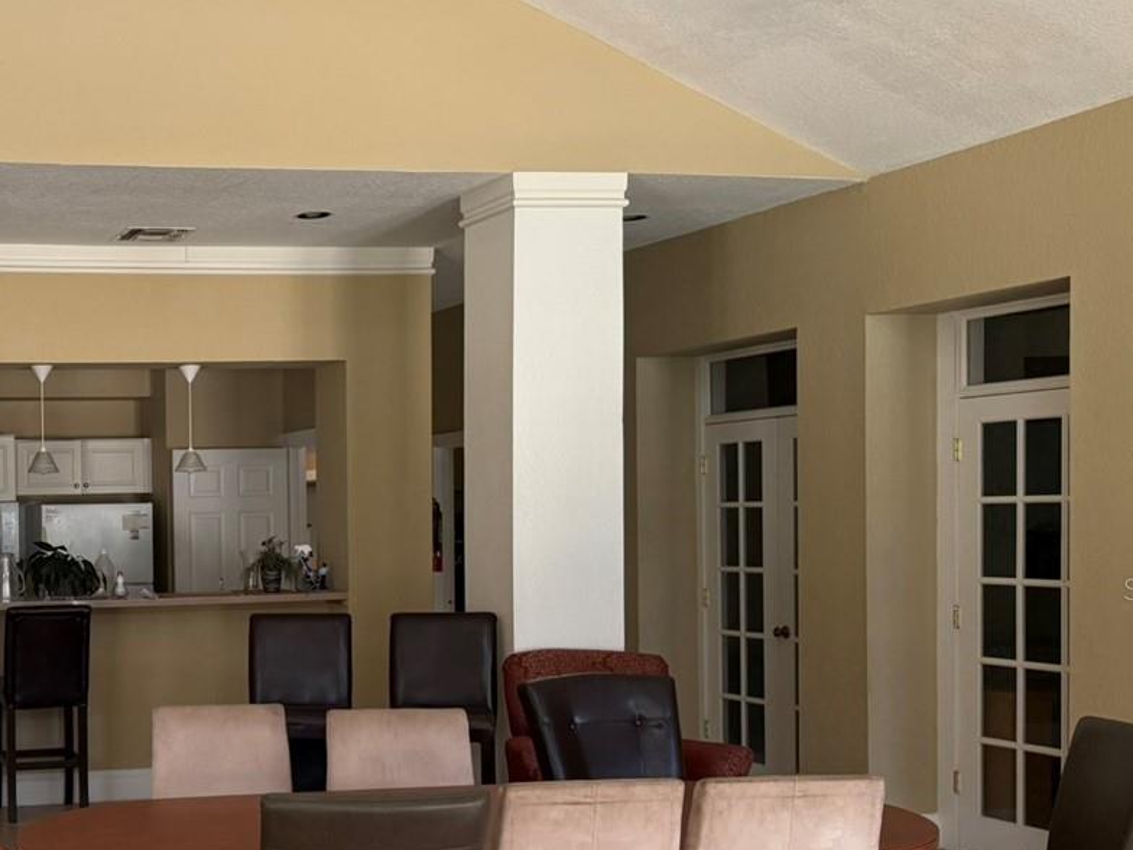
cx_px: 104
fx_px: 1604
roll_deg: +1.2
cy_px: 588
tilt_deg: -1.1
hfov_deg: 36.4
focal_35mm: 49
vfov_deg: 29.4
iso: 200
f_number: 1.78
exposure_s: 1/183
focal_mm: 6.76
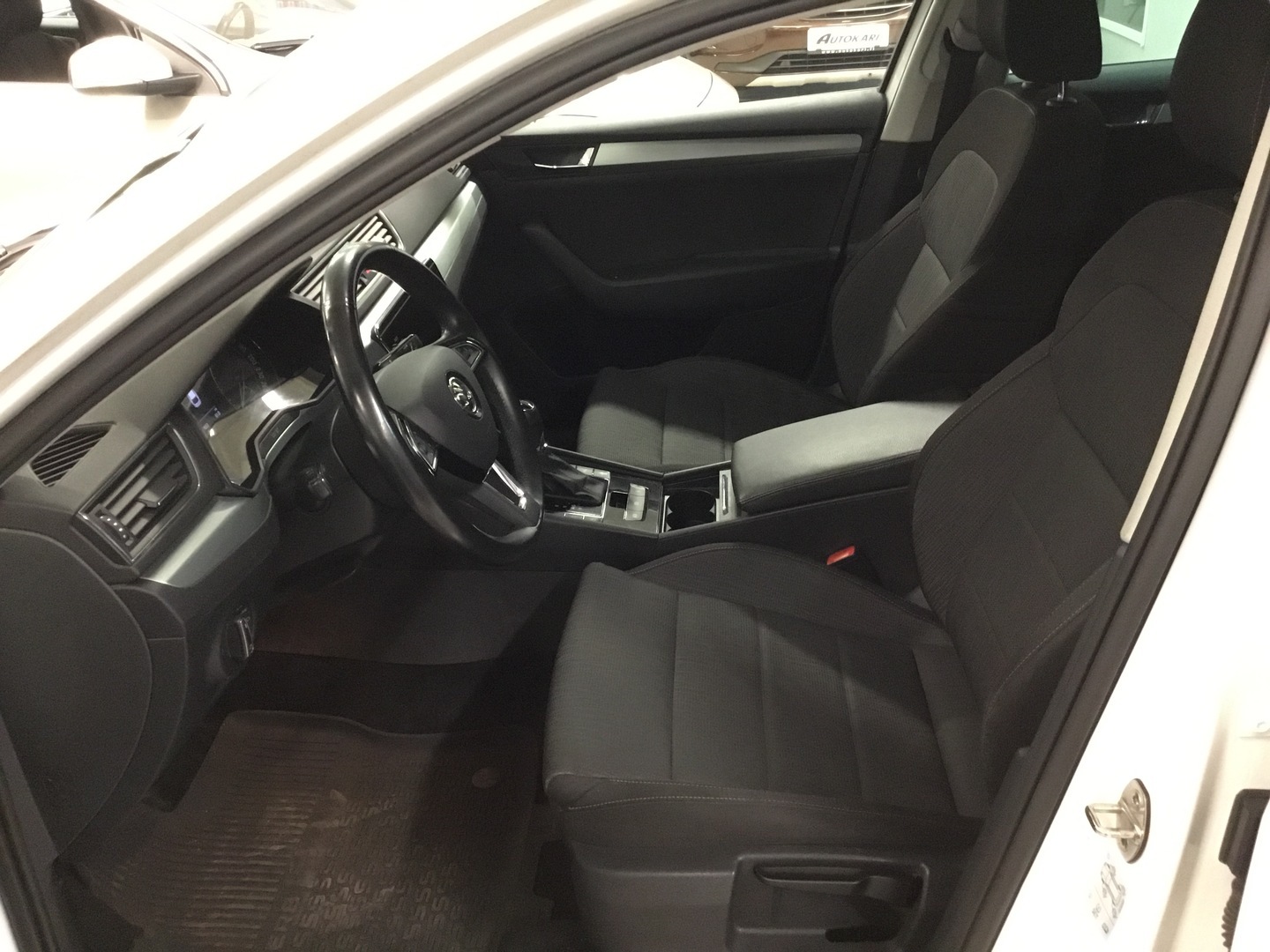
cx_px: 635
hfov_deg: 58.4
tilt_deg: -27.5
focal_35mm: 31
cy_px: 476
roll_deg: +5.7
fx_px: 1137
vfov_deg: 45.4
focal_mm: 3.3
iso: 320
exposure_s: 1/17
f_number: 2.4
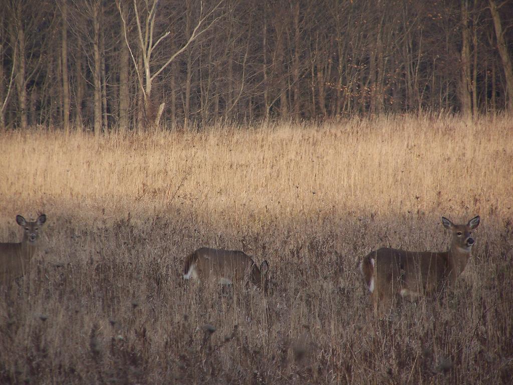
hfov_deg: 5.2
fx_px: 5631
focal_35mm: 380
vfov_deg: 3.9
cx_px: 256
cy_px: 192
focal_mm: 63
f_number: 3.7
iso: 100
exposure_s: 1/320
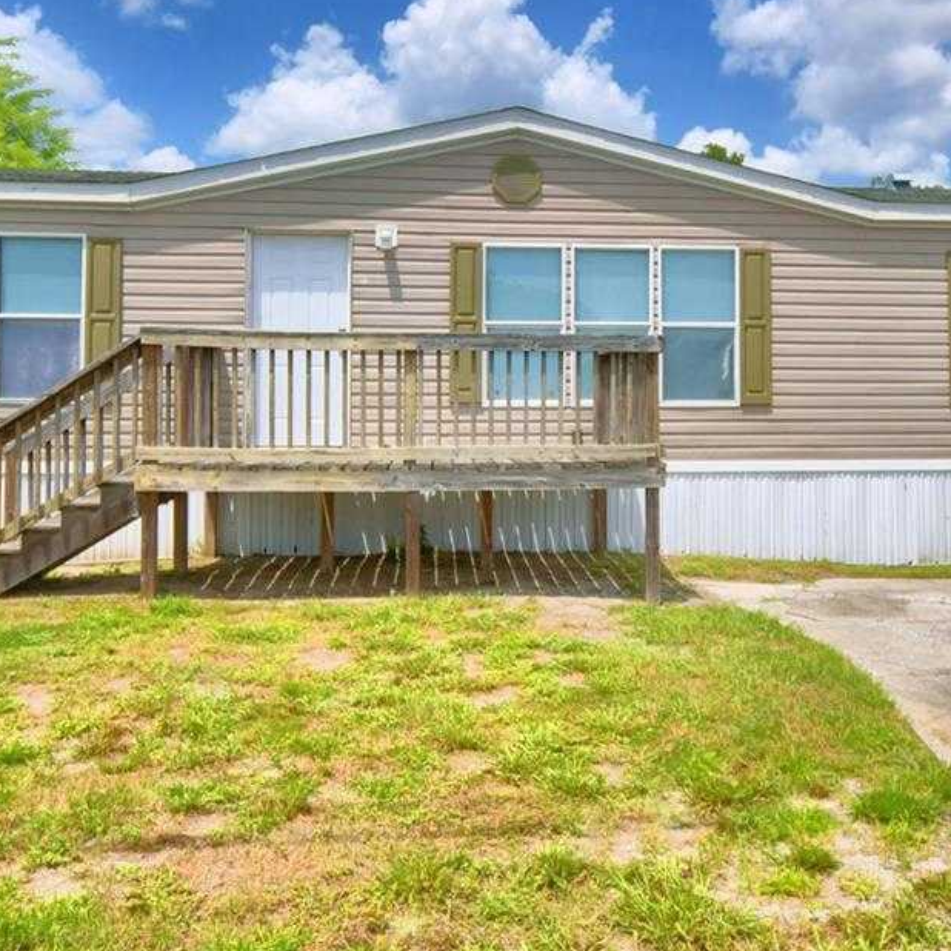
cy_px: 368
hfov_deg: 49.3
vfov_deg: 49.3
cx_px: 583
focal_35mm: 33
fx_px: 1026
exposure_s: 1/2000
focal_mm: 10
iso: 100
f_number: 4.5
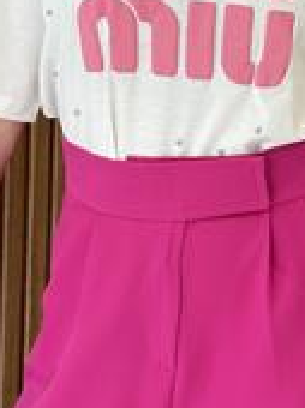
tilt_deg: -4.2
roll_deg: -2.8
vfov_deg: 13.4
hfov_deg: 10.1
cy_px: 55
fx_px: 1731
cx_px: 185
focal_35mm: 147
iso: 100
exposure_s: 1/168
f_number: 1.78
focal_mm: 6.86
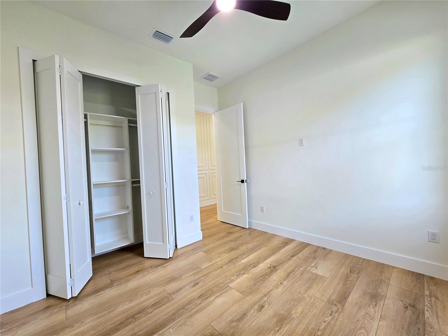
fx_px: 168
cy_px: 168
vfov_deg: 89.9
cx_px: 224
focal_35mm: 13
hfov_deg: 106.2
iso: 100
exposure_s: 1/51.3
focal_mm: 2.2
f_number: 2.2
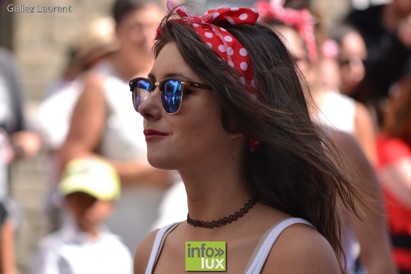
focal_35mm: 188
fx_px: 2141
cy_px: 137
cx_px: 206
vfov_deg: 7.3
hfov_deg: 11.0
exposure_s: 1/400
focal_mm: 125
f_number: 4
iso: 100
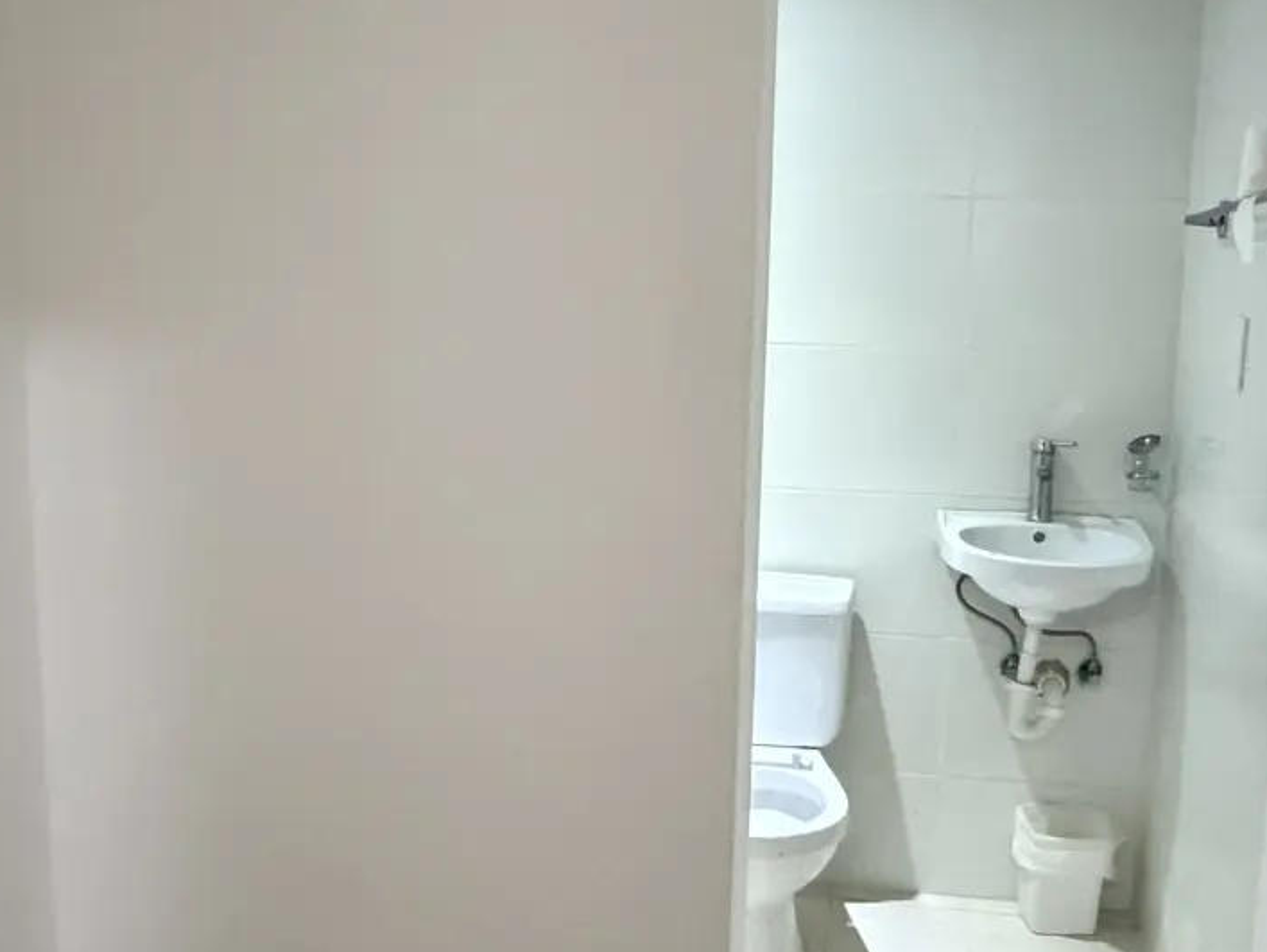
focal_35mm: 38
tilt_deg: -9.8
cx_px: 649
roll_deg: -0.5
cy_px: 513
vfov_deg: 37.7
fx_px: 1392
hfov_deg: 48.9
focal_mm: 2.22
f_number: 2.2
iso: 1000
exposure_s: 1/60
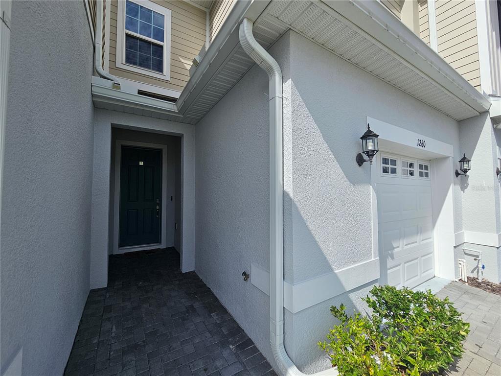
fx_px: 188
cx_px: 250
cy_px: 188
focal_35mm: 13
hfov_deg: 106.2
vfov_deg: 89.9
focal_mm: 2.2
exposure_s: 1/3282
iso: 50
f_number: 2.2
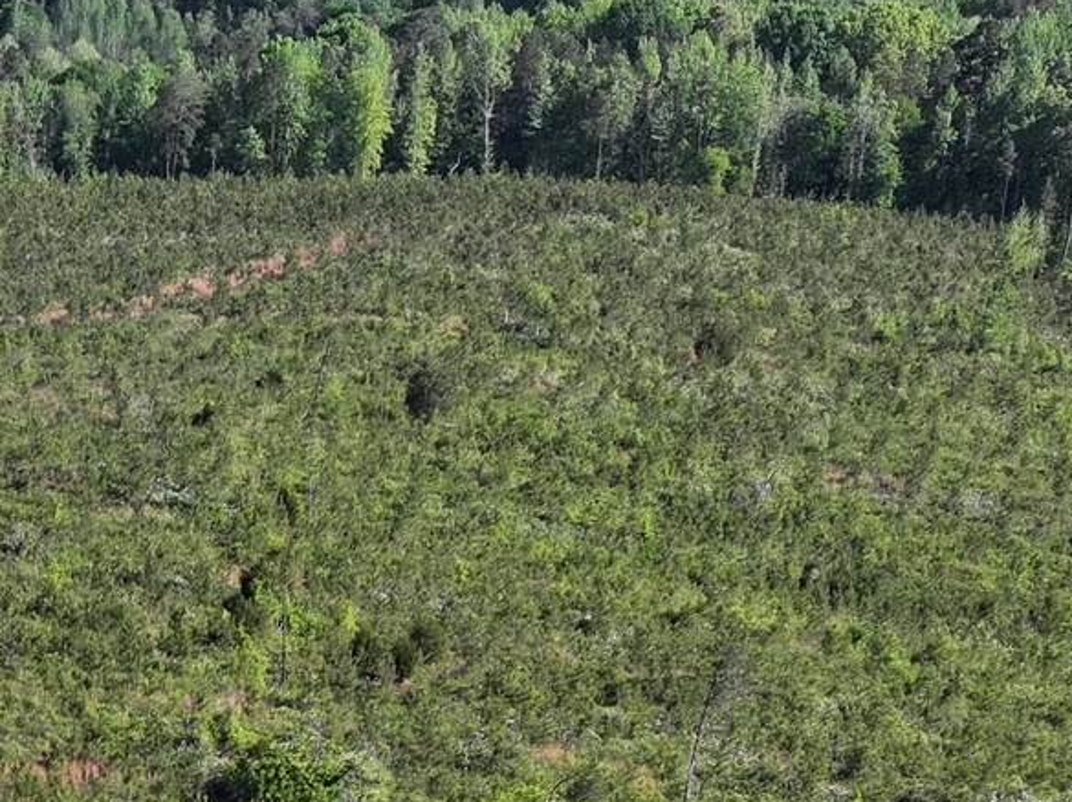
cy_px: 1337
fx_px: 3900
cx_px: -176
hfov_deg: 15.2
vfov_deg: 11.1
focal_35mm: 126
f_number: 2.8
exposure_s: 1/1250
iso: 120
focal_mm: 12.29
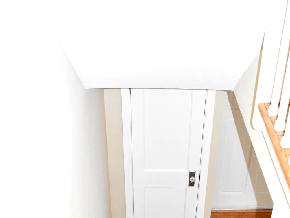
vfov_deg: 26.8
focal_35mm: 53
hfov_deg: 36.2
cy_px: 184
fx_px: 444
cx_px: 143
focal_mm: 24
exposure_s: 1/60
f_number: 5.6
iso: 2200
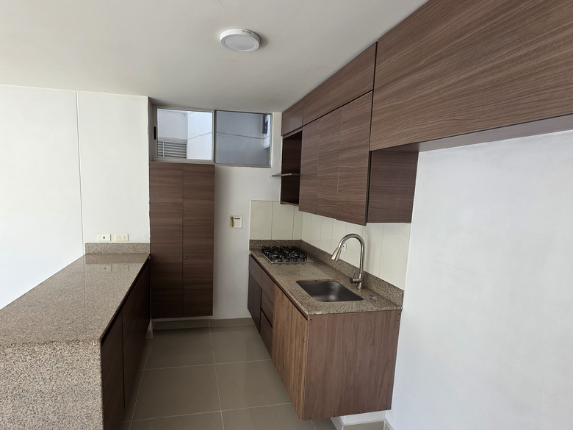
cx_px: 260
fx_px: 298
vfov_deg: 71.3
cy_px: 241
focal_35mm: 18
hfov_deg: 87.5
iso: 32
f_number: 1.9
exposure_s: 1/120
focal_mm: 2.2
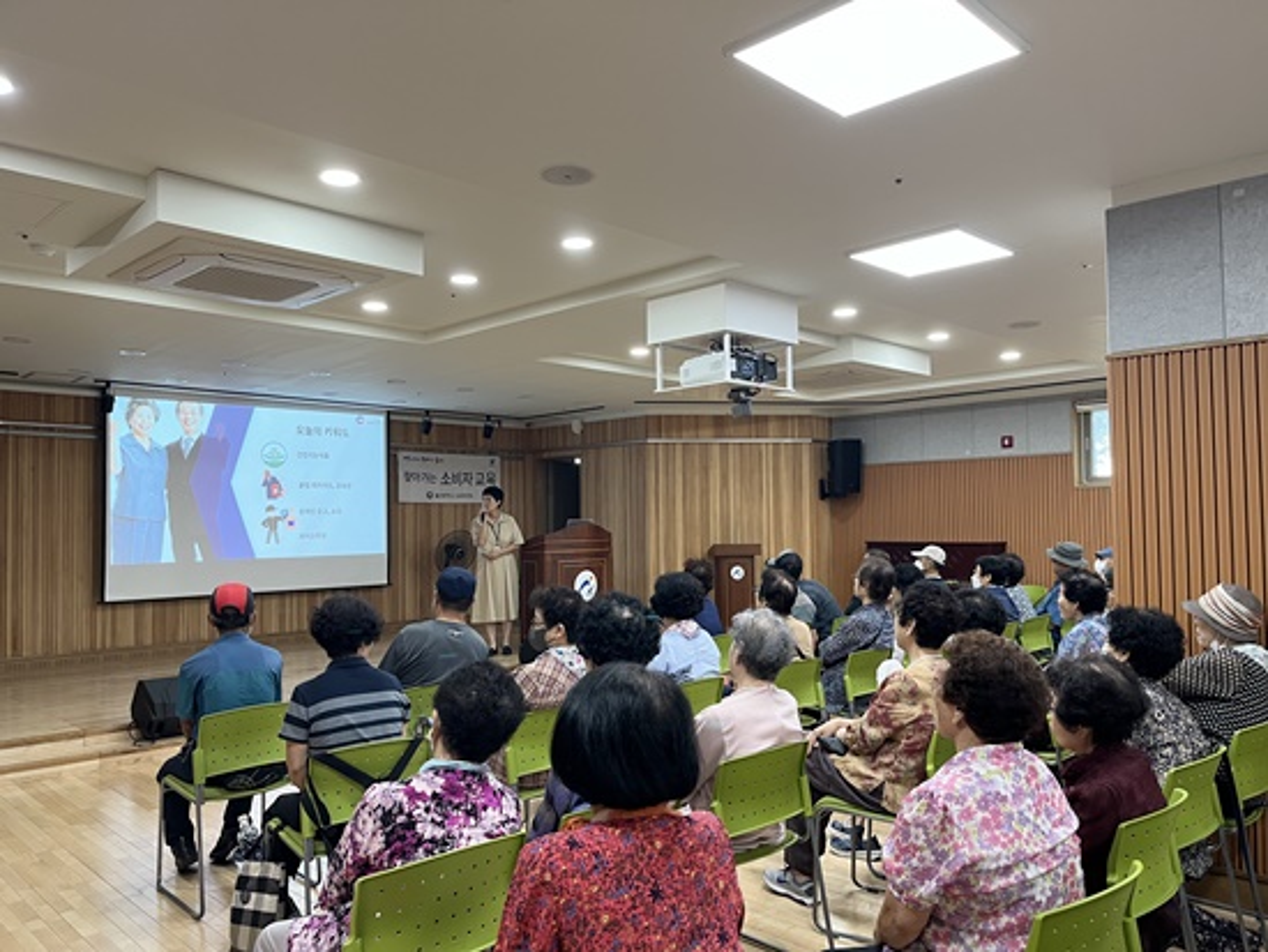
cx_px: 634
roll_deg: +1.5
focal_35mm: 26
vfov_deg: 53.1
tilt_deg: +2.4
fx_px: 953
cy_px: 476
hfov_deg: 67.3
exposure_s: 1/60
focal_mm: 5.1
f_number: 1.6
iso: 80
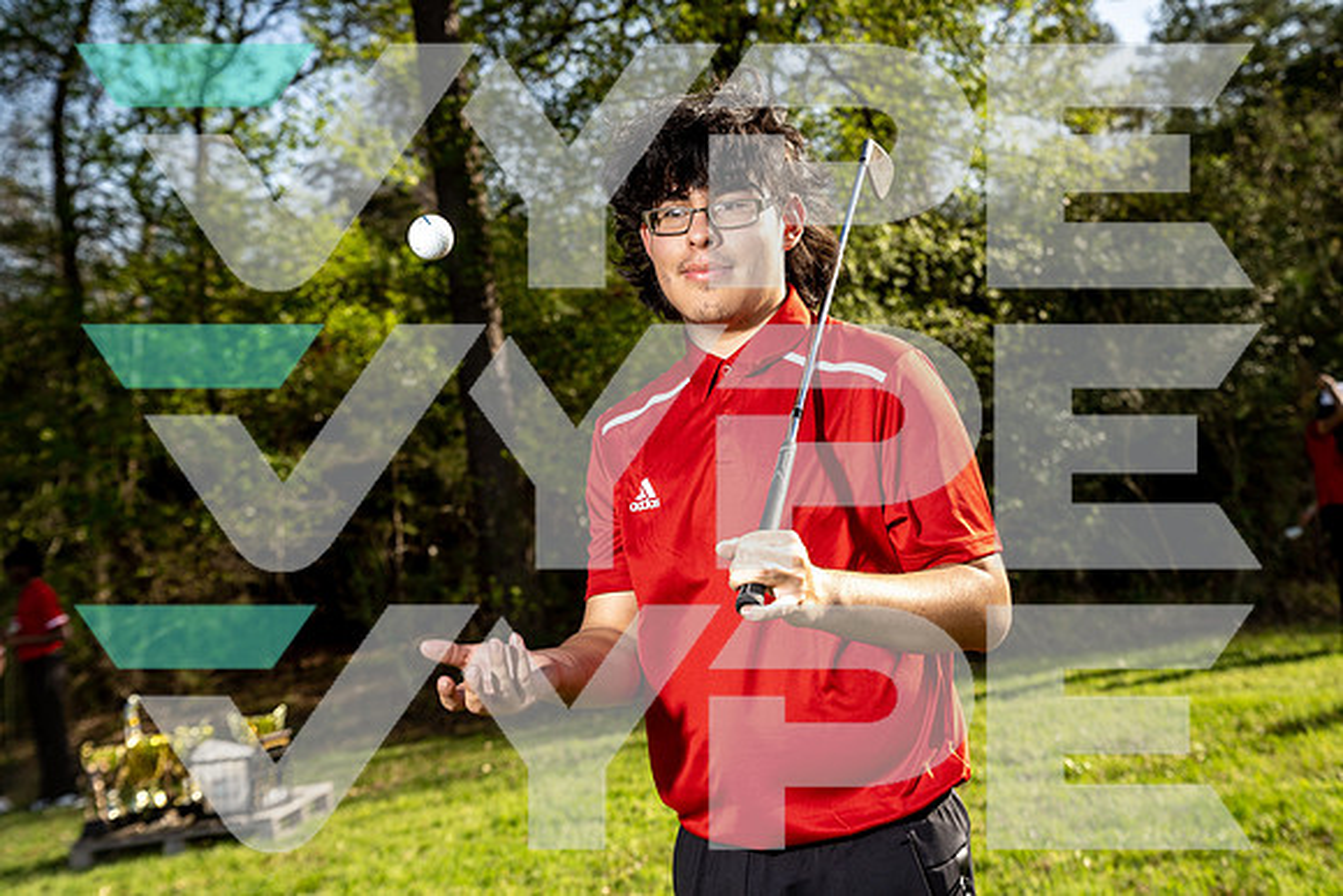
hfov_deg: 36.9
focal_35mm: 54
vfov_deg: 25.1
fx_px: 2015
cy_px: 448
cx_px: 672
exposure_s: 1/250
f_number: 5.6
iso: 100
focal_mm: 54
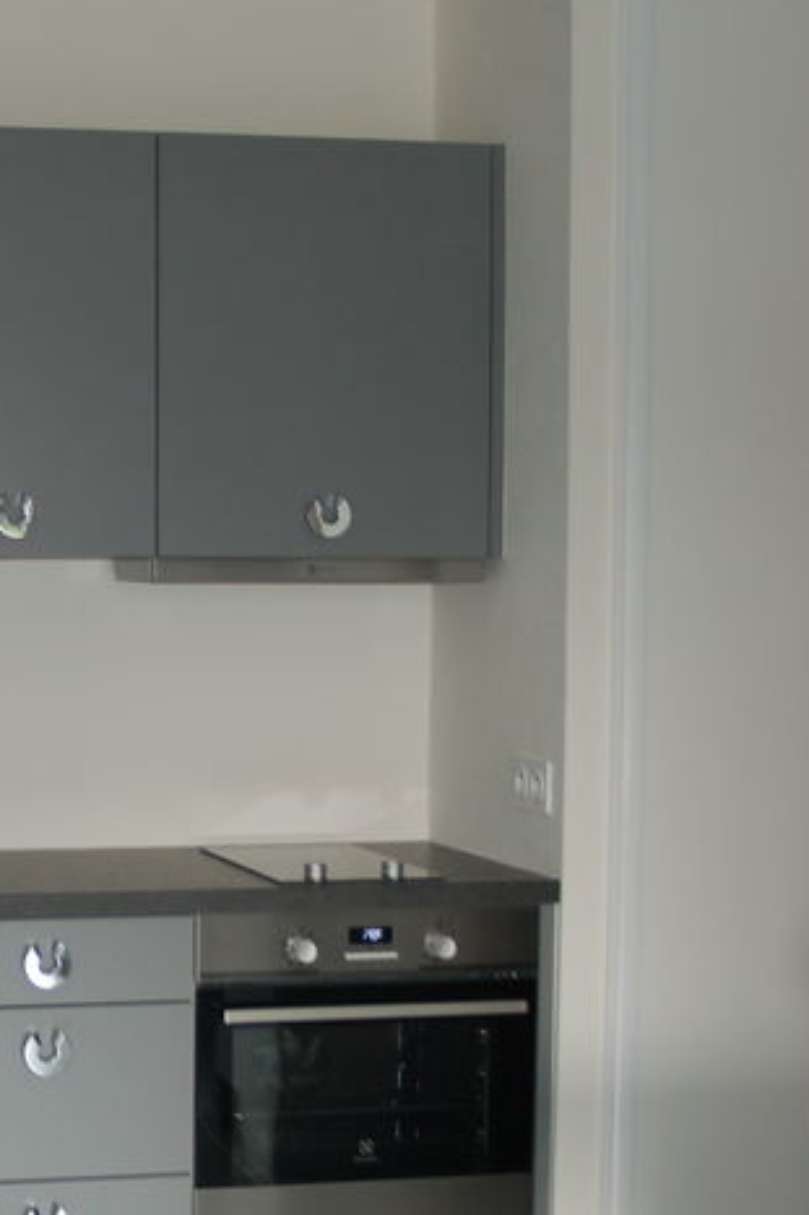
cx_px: -29
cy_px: 834
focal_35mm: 77
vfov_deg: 26.1
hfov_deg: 17.2
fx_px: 2597
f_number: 4
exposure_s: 1/60
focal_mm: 24
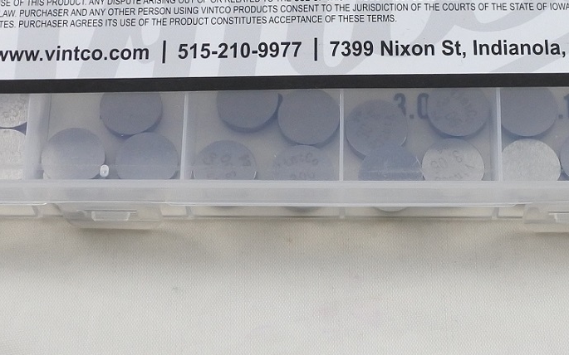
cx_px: 341
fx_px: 1209
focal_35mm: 78
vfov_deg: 16.2
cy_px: -53
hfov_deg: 26.4
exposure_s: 1/125
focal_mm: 13.1
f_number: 4
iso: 450
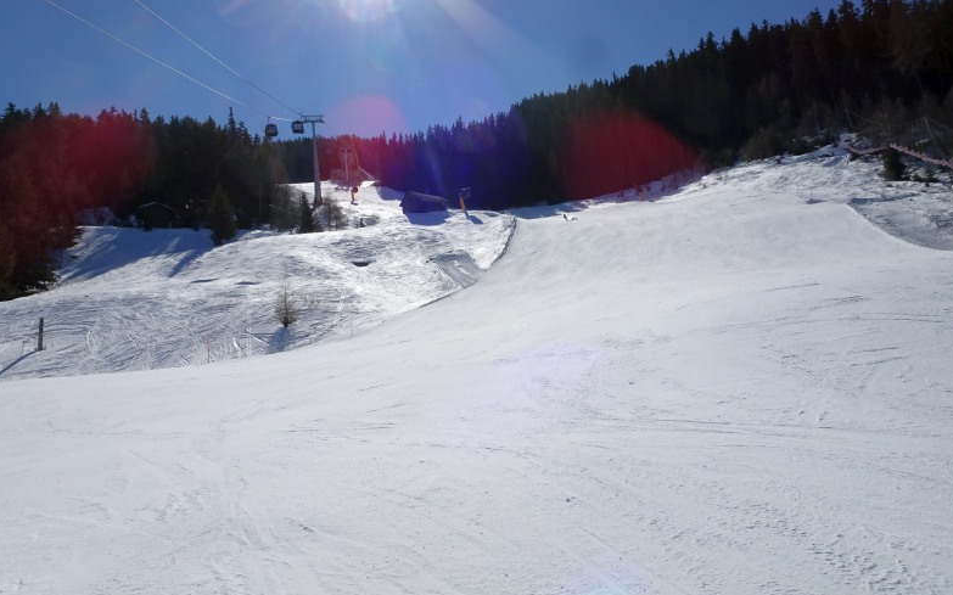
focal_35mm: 26
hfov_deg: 70.4
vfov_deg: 47.5
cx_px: 483
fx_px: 675
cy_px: 277
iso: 80
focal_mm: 4.1
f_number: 4
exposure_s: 1/2000
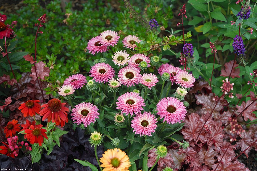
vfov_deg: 35.0
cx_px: 128
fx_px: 271
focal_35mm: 38
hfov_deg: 50.7
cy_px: 86
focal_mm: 38
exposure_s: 1/400
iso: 250
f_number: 4
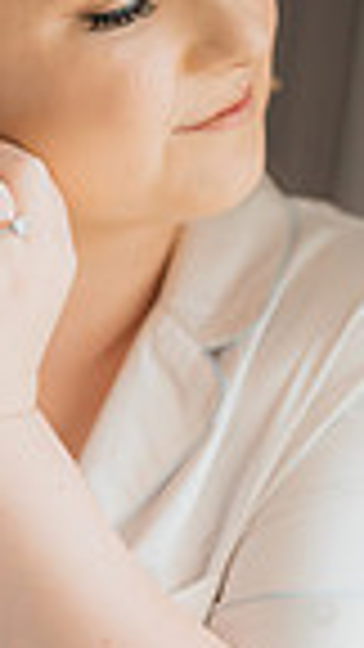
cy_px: 392
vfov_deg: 13.1
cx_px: -63
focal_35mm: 164
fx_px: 2814
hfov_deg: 7.3
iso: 400
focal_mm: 50
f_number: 1.2
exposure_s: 1/400
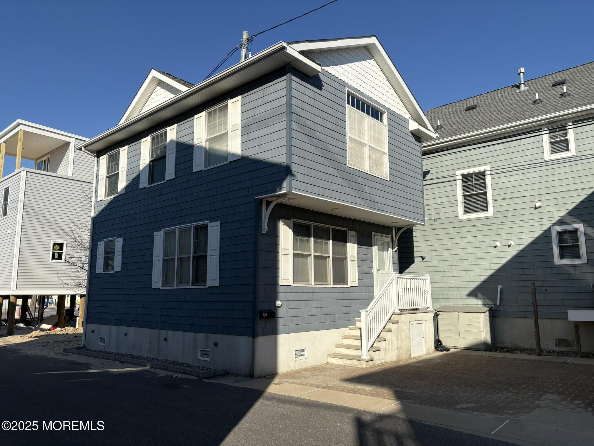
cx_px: 297
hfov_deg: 67.3
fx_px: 446
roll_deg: +0.7
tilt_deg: +9.4
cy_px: 223
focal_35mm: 26
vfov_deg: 53.1
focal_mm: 5.96
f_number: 1.6
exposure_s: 1/5348
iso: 50
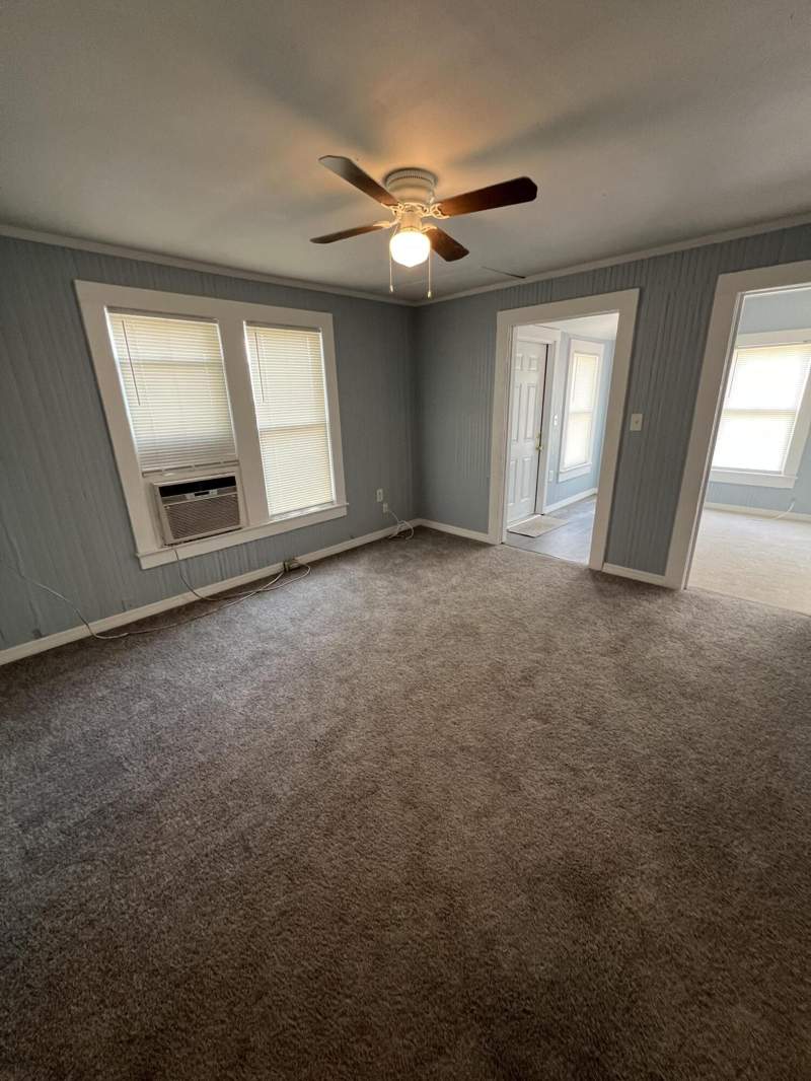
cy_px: 540
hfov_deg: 89.9
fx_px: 406
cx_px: 406
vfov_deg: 106.2
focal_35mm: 13
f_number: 1.8
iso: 200
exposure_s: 1/120
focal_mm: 1.57
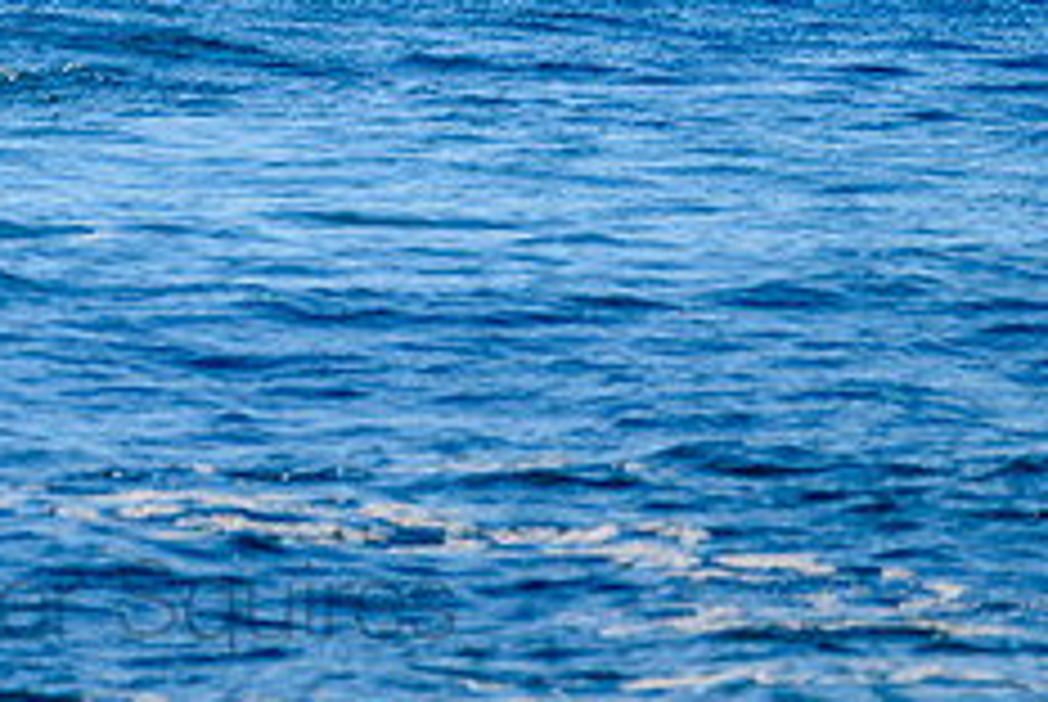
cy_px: -275
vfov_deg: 0.9
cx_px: 403
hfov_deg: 1.3
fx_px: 44479
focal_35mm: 1526
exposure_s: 1/2000
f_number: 5.6
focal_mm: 500
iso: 220
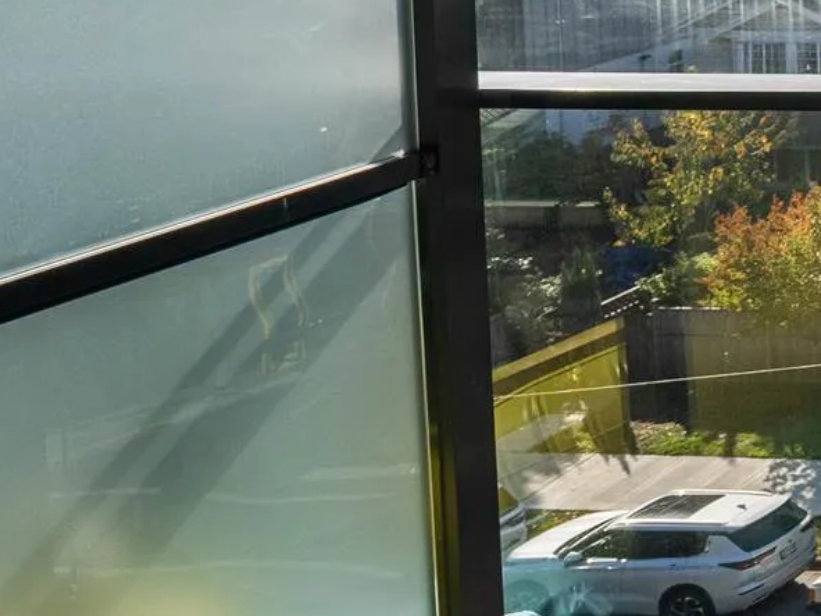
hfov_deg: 15.2
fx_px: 1423
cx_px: 1975
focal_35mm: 60
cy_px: -260
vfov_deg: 21.2
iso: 125
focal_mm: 12
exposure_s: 1/500
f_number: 7.1
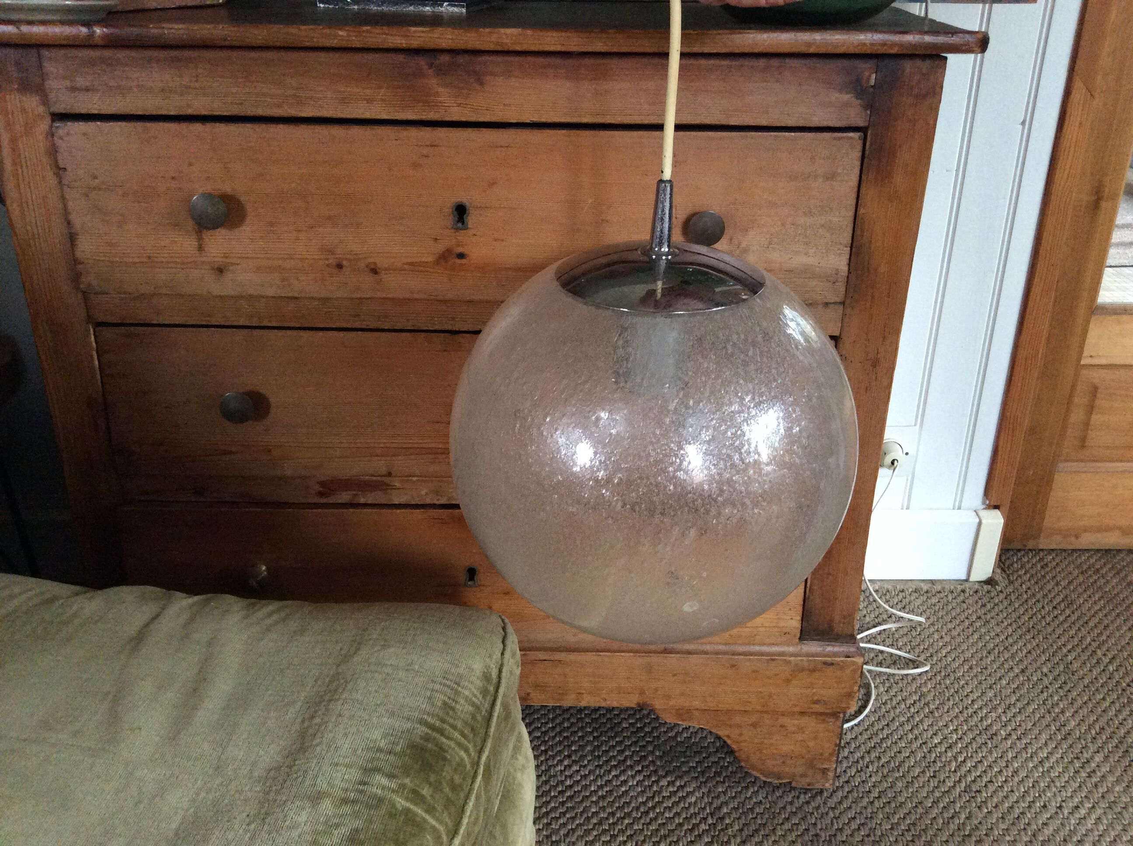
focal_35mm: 32
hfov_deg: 56.9
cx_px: 566
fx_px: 1046
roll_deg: +1.2
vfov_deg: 44.1
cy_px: 423
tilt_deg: -25.9
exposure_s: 1/25
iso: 200
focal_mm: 3.3
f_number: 2.4
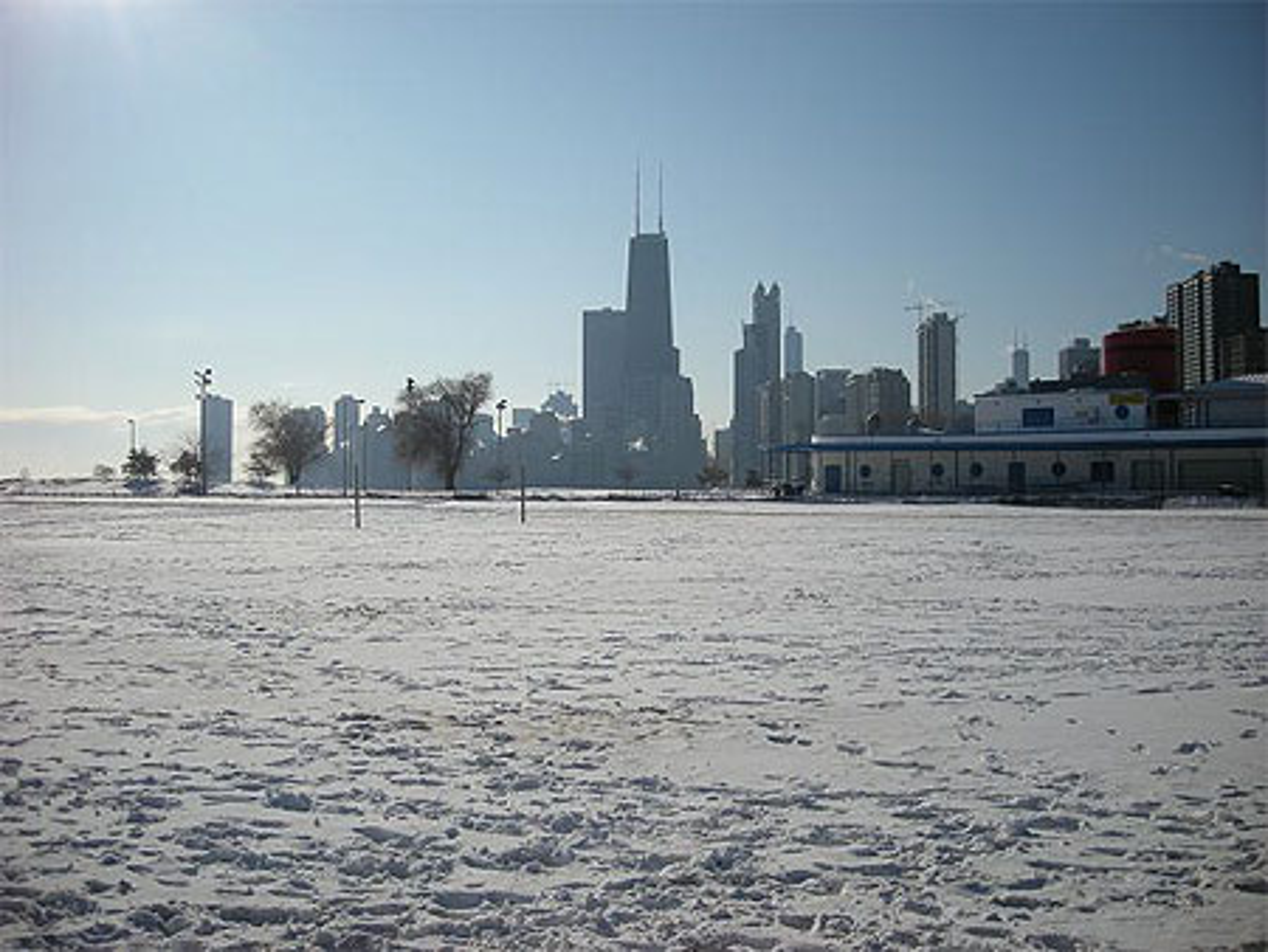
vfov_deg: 40.7
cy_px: 476
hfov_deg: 52.6
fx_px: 1283
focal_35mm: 35
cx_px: 634
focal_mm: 5.7
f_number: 5.7
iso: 64
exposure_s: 1/1048
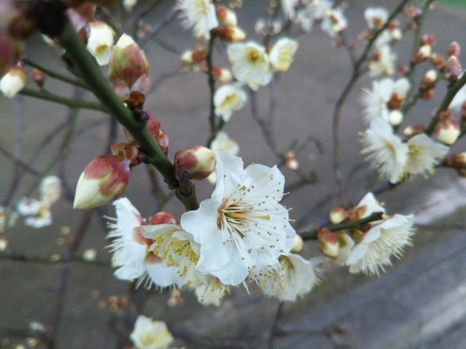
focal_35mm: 30
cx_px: 233
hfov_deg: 60.0
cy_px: 174
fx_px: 404
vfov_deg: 46.8
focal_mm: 4
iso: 100
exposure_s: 1/120
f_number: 2.2
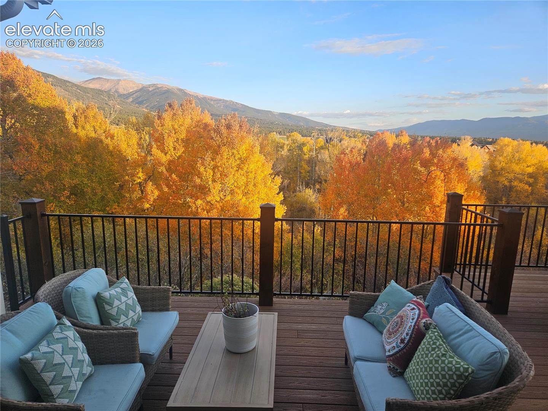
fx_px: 364
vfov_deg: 58.9
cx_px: 274
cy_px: 206
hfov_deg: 73.9
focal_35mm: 23
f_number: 1.8
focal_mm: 5.4
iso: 25
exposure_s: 1/316
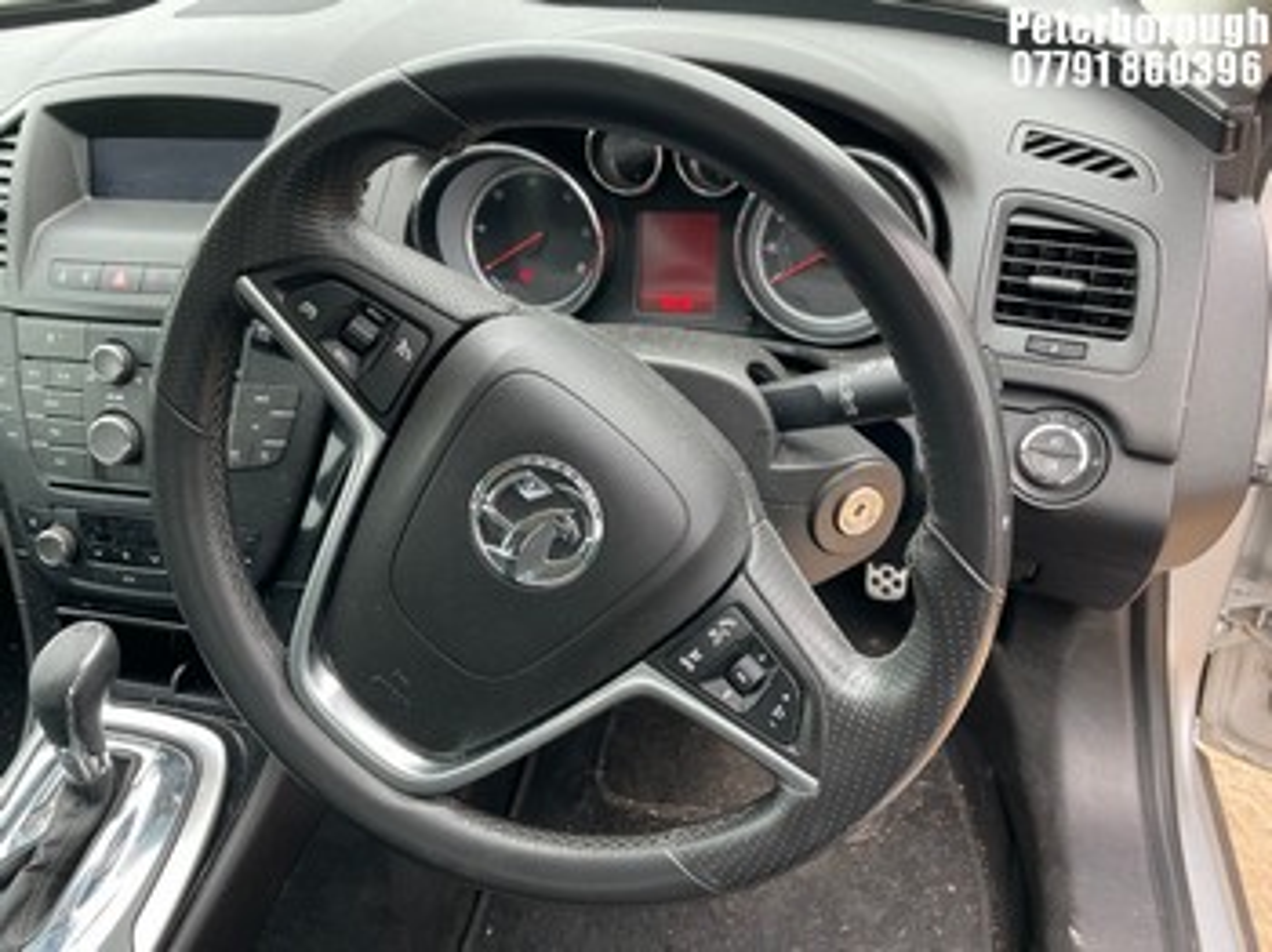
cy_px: 476
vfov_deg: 53.0
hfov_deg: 67.3
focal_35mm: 26
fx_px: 955
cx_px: 636
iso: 50
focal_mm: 4.2
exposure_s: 1/121
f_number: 1.6
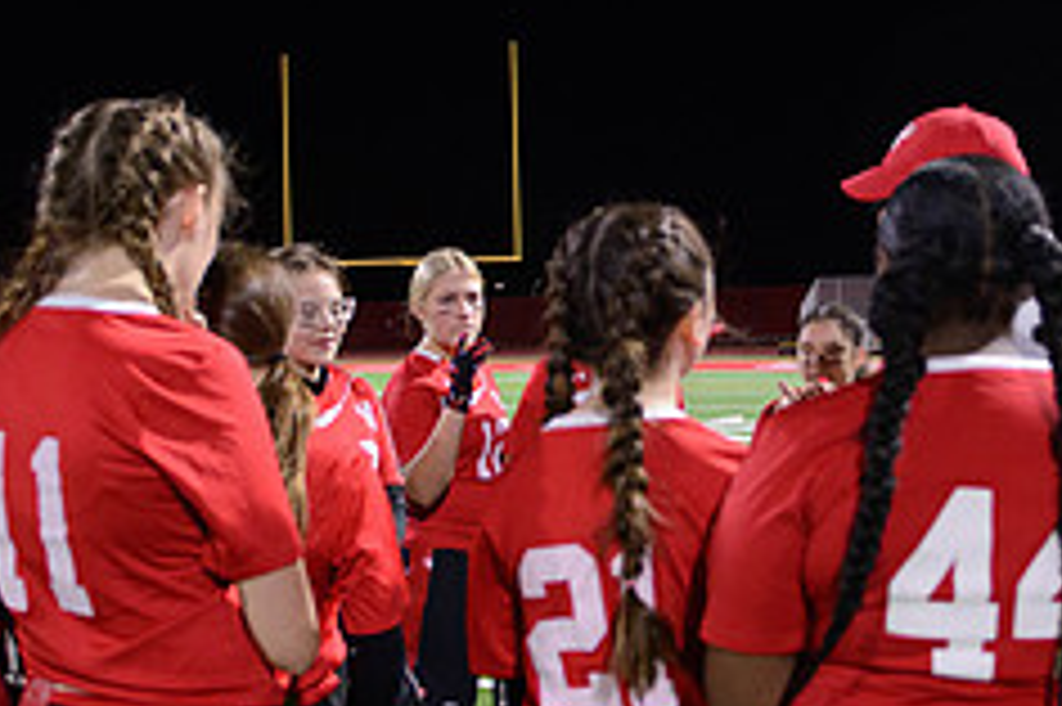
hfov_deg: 33.5
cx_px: 760
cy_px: 375
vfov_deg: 23.0
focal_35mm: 59
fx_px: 1739
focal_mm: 24
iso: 3200
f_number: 2.8
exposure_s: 1/320
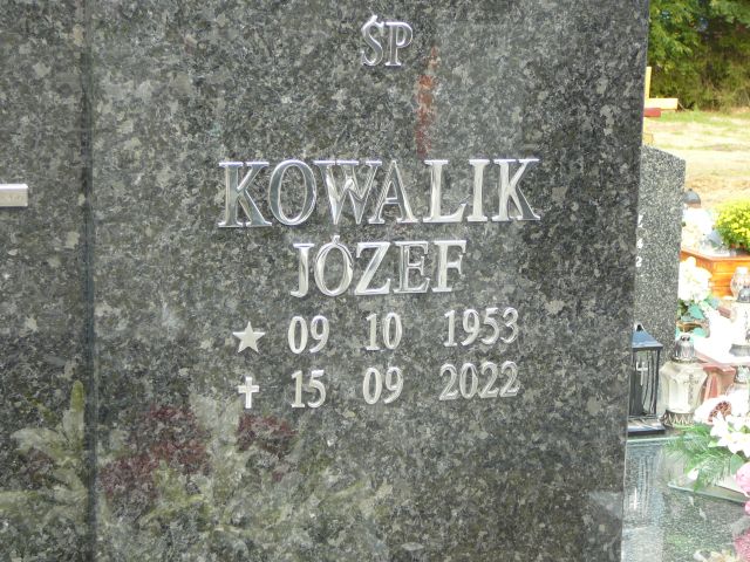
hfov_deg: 27.4
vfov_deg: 20.7
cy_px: 281
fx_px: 1538
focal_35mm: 71
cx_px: 375
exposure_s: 1/60
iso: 80
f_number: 3.7
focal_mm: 10.5
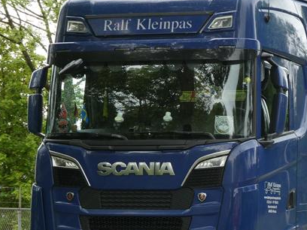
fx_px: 1375
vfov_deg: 9.6
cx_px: 242
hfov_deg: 12.7
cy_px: 154
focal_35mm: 155
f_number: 4.7
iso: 125
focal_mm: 14.1
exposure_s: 1/80
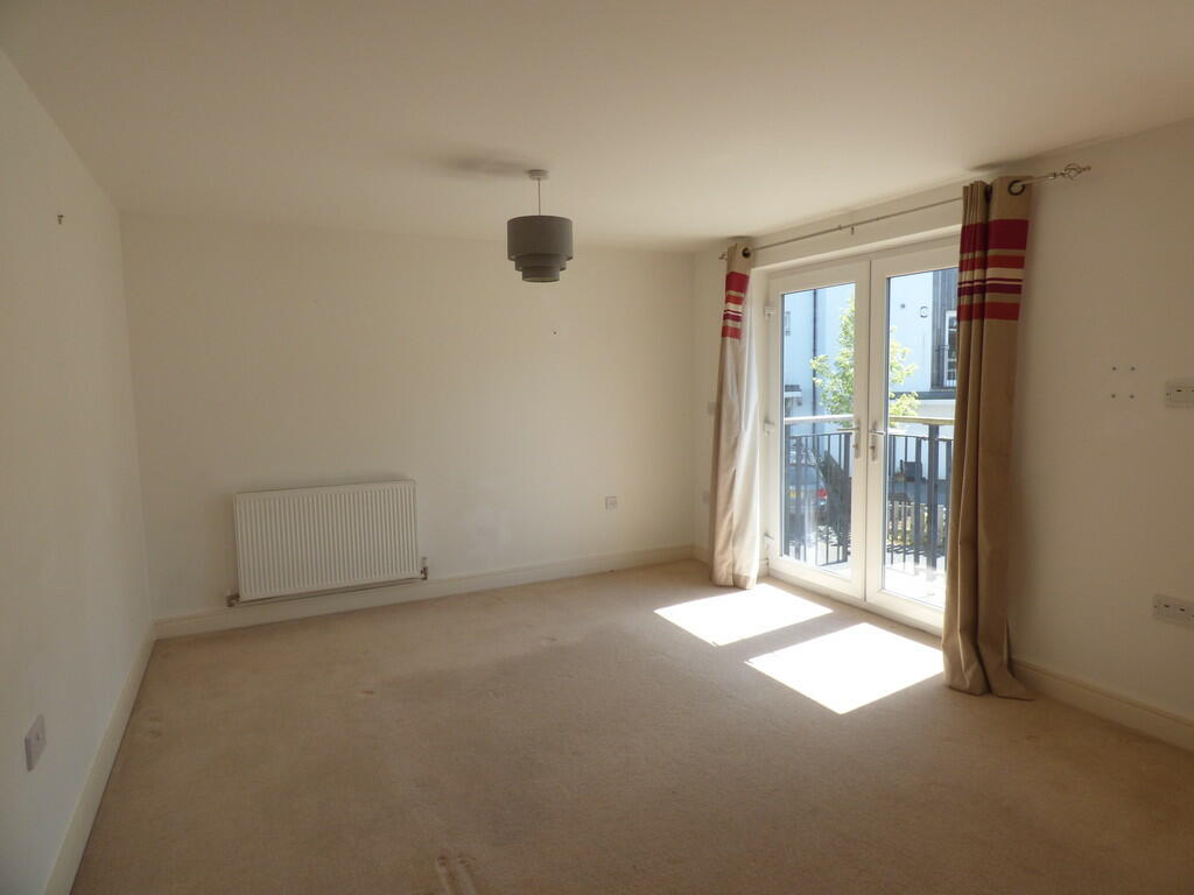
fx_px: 690
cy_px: 448
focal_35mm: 20
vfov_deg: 66.0
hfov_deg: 81.7
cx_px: 597
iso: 100
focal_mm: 3.58
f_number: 3.5
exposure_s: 1/160
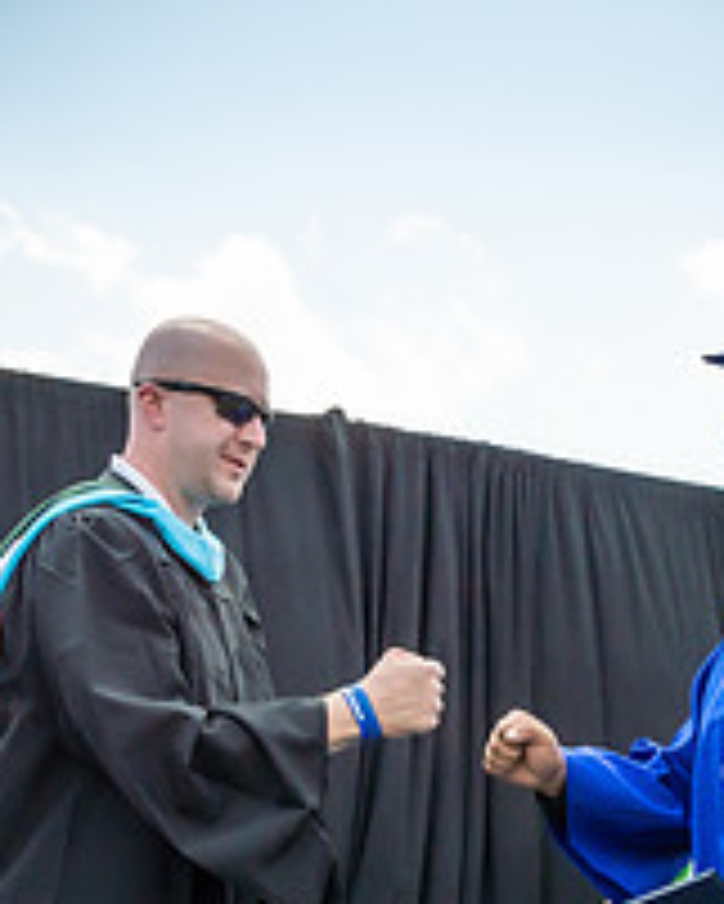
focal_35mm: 90
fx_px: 2409
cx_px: 792
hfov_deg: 16.6
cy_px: 994
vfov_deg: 20.3
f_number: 7.1
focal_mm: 19
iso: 200
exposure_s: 1/800
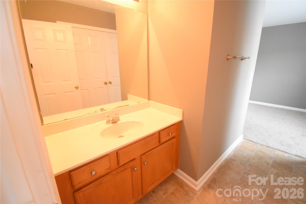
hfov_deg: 100.4
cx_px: 153
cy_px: 102
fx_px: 127
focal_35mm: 15
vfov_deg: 77.3
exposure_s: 1/125
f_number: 4.5
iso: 6400
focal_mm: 10
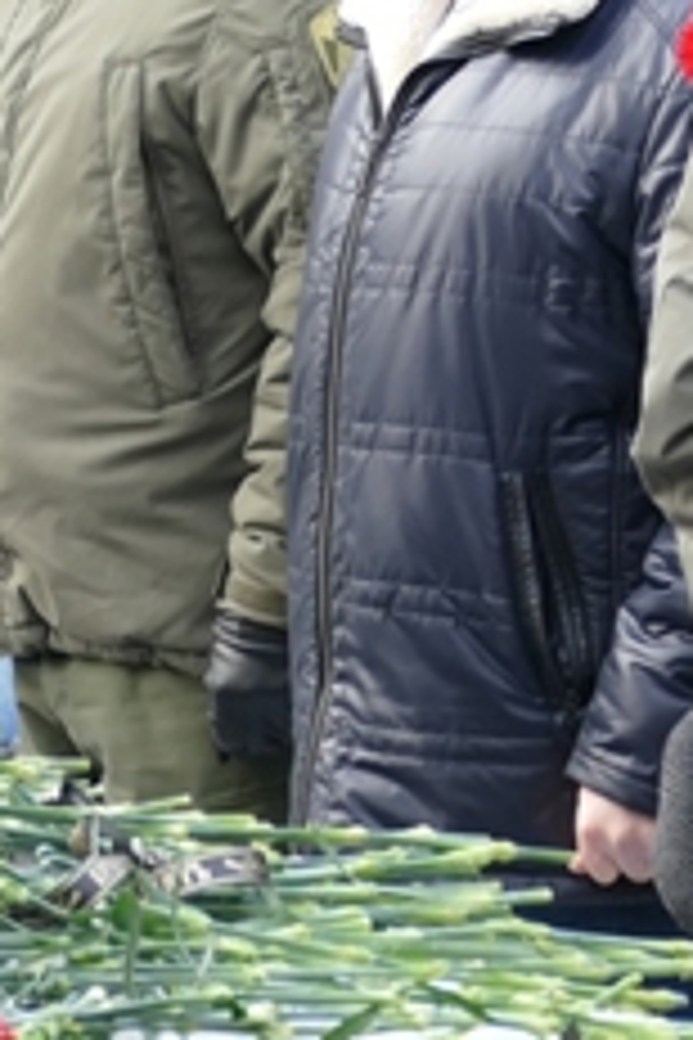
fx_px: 7680
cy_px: 401
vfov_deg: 7.7
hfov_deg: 5.2
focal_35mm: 266
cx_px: -22
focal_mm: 29.94
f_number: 3.7
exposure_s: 1/80
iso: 125
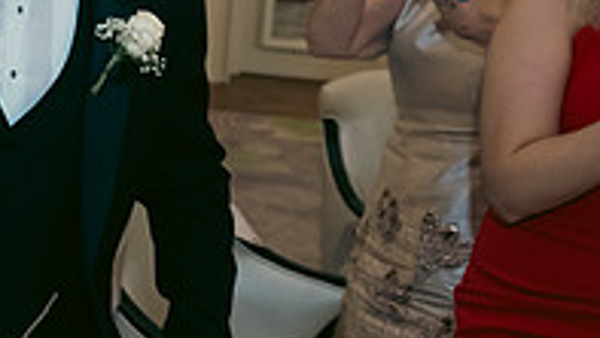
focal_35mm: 74
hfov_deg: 24.3
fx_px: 1178
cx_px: -216
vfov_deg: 16.2
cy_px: 41
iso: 800
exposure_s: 1/160
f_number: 3.5
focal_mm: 24
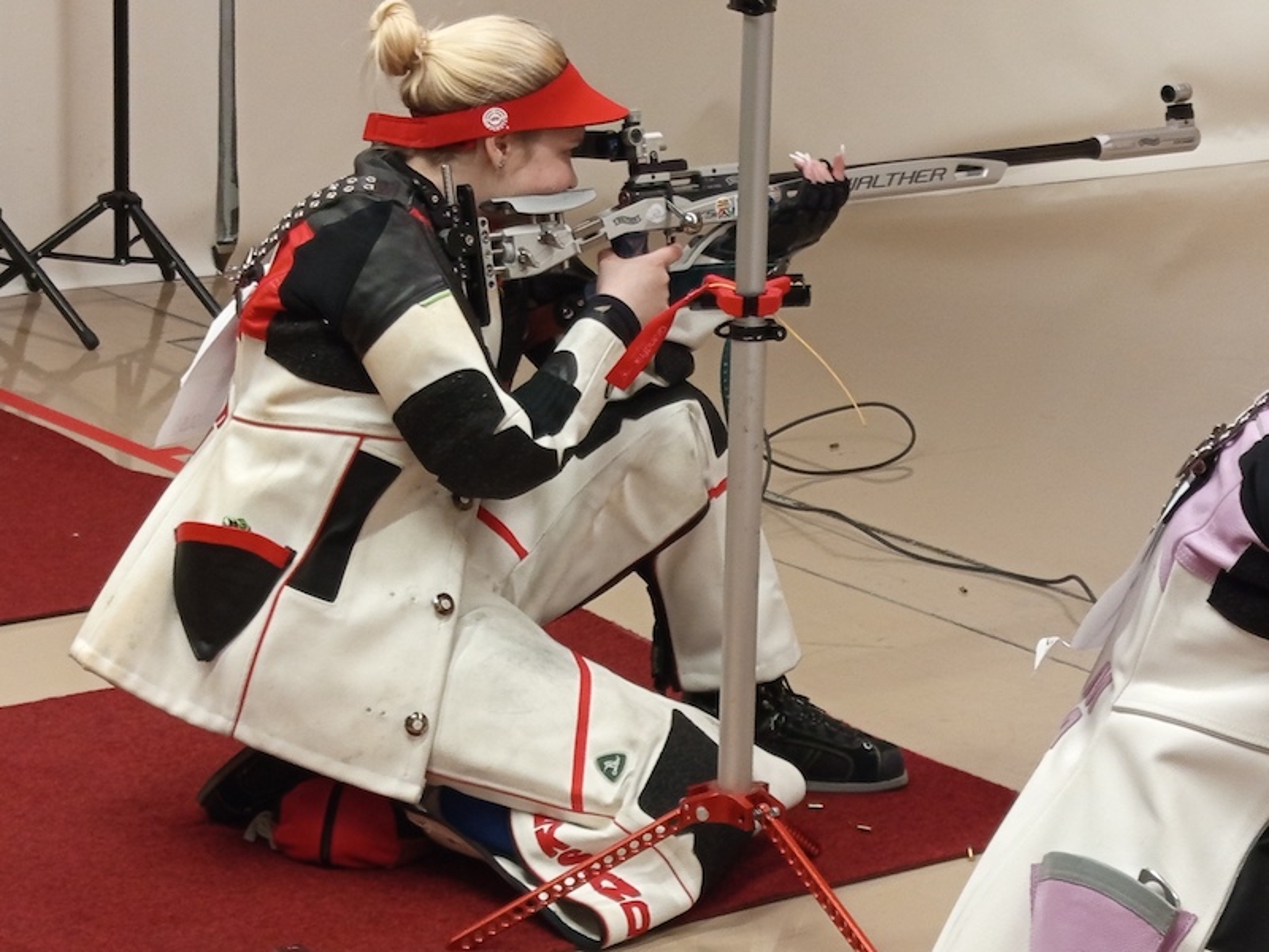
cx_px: 634
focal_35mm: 100
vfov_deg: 14.8
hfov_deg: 19.6
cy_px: 476
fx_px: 3666
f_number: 1.7
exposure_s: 1/50
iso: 250
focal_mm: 5.24
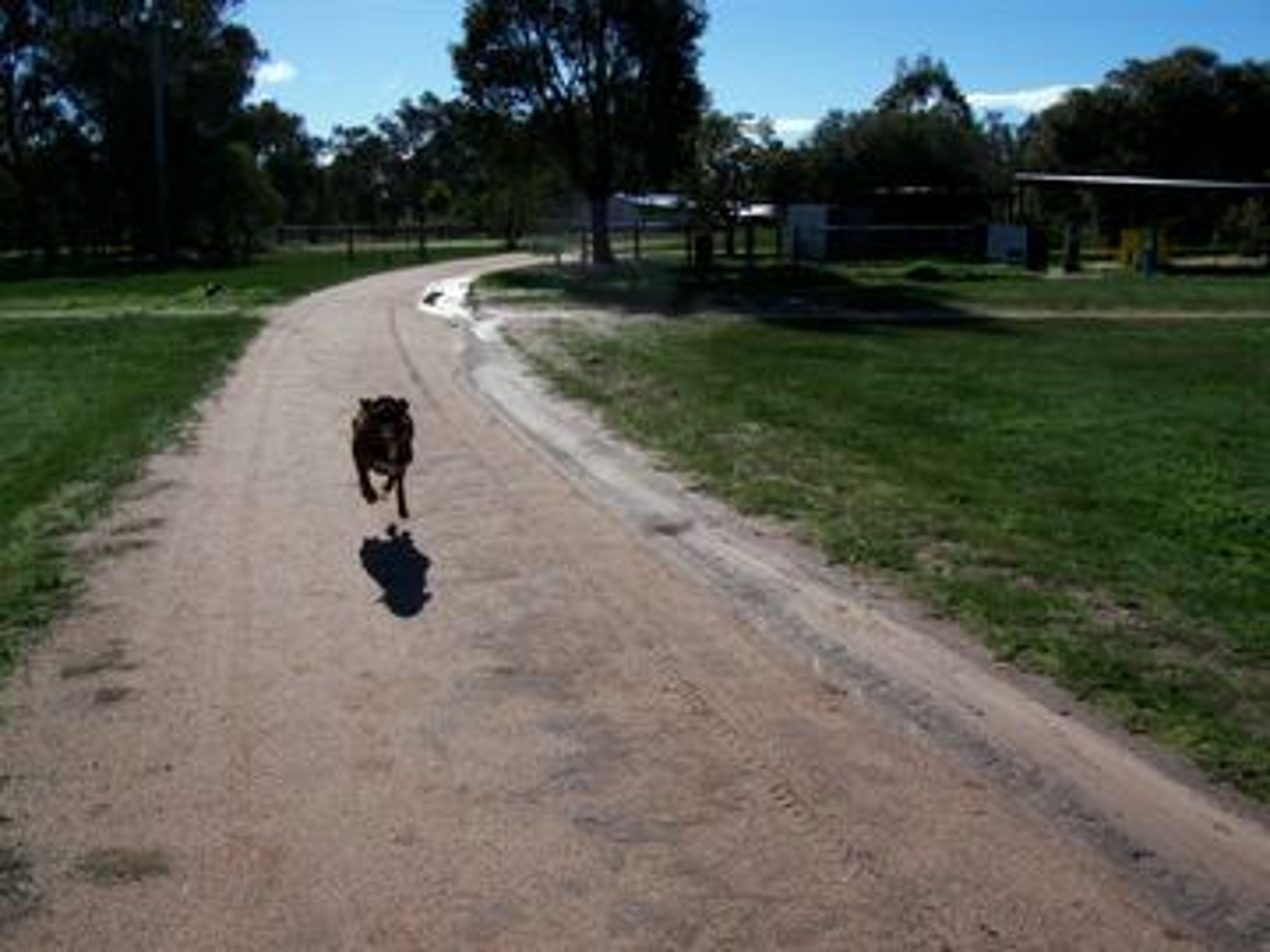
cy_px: 476
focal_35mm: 34
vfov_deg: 41.8
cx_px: 635
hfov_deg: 54.0
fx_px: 1247
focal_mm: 5.6
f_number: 5.1
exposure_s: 1/812
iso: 80
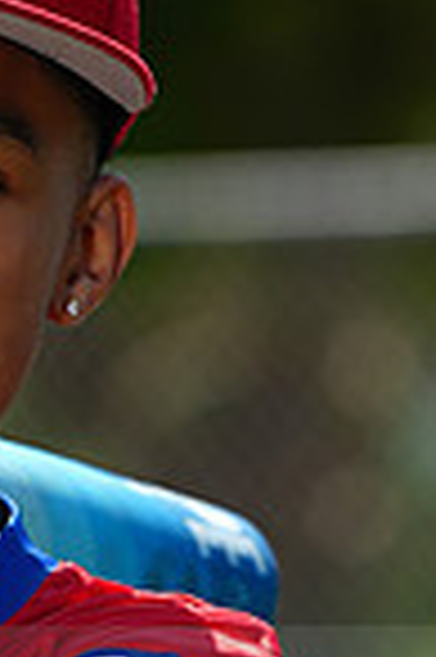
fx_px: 14512
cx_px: -214
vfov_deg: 2.6
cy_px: 688
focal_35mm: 797
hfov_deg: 1.7
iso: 50
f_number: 5
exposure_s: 1/250
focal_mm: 200
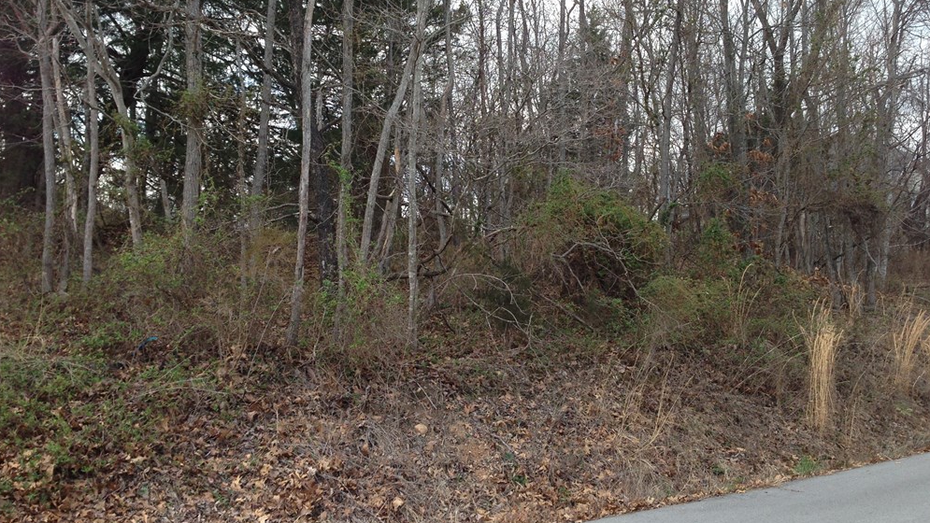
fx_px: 913
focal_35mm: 37
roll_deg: +0.8
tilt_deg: +9.8
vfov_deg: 32.0
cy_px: 221
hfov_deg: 54.0
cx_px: 476
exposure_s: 1/258
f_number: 2.4
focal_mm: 4.12
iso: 50
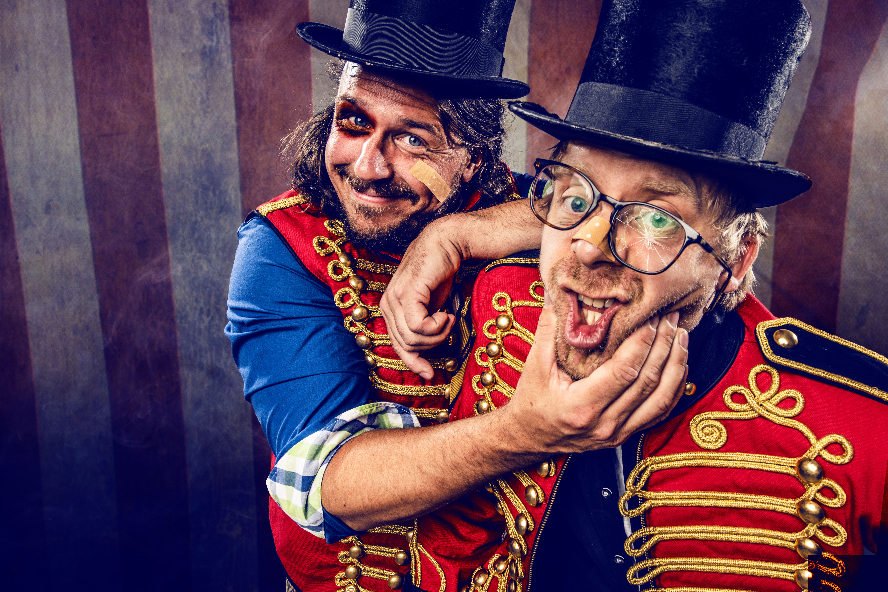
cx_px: 444
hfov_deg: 90.0
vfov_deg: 67.4
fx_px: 444
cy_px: 296
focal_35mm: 18
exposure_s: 1/160
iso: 100
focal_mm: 18
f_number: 11
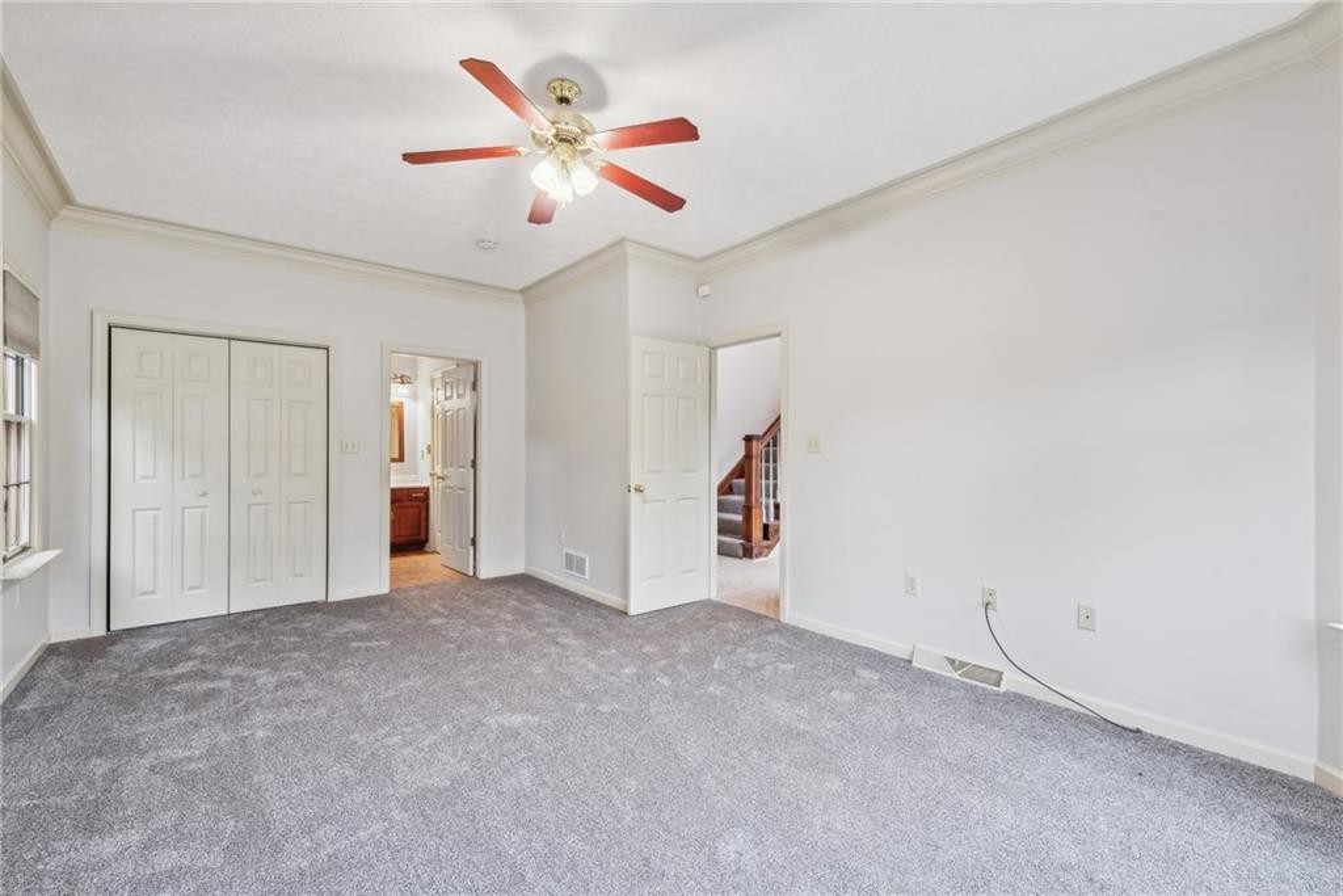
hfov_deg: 104.2
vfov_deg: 81.2
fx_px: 522
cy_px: 448
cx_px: 672
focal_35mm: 14
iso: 80
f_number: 11
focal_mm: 14
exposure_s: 1/6
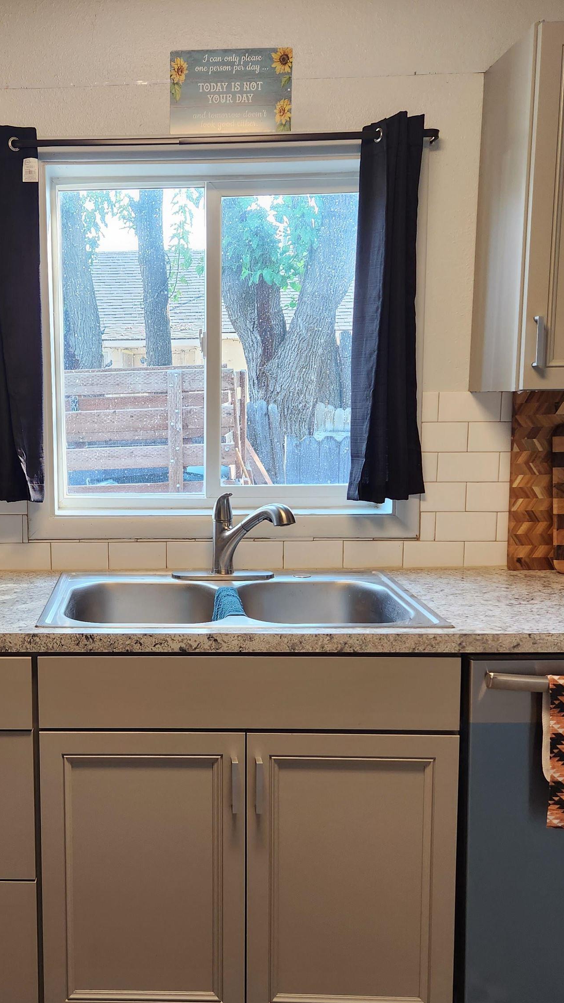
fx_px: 904
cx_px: 125
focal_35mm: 34
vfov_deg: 58.0
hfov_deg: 33.8
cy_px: 503
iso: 160
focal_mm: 5.4
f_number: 1.8
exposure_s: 1/120
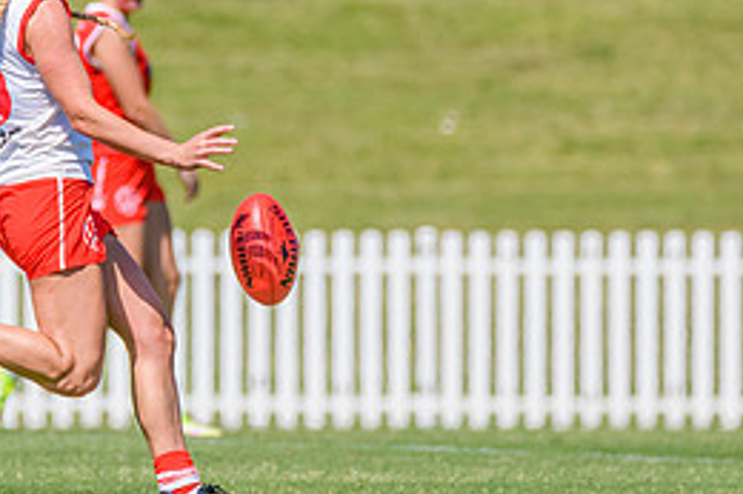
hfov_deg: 1.4
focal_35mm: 1474
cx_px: 152
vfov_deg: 0.9
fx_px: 30401
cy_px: 125
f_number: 10
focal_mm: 600
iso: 800
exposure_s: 1/2000
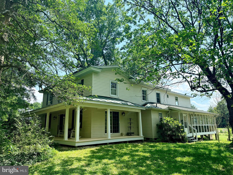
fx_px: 162
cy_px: 88
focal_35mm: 24
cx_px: 116
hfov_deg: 71.6
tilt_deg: +14.5
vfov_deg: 56.8
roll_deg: +1.0
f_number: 1.78
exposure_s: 1/2370
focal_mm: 6.76
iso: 100
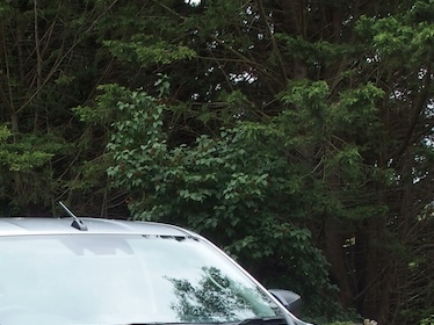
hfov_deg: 17.0
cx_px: 72
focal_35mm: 115
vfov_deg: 12.5
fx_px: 1441
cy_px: 425
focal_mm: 9
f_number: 5.6
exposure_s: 1/80
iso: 125
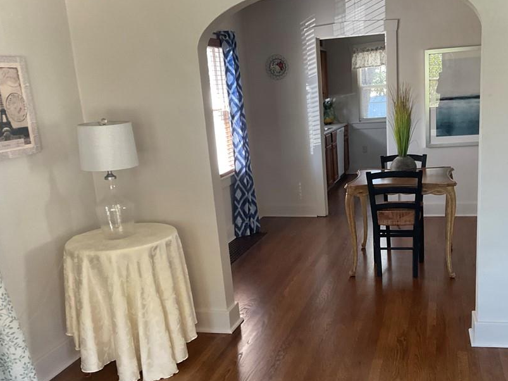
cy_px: 225
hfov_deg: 49.7
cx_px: 311
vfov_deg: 38.5
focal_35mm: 37
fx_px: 543
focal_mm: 3
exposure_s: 1/60
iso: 125
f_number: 1.8
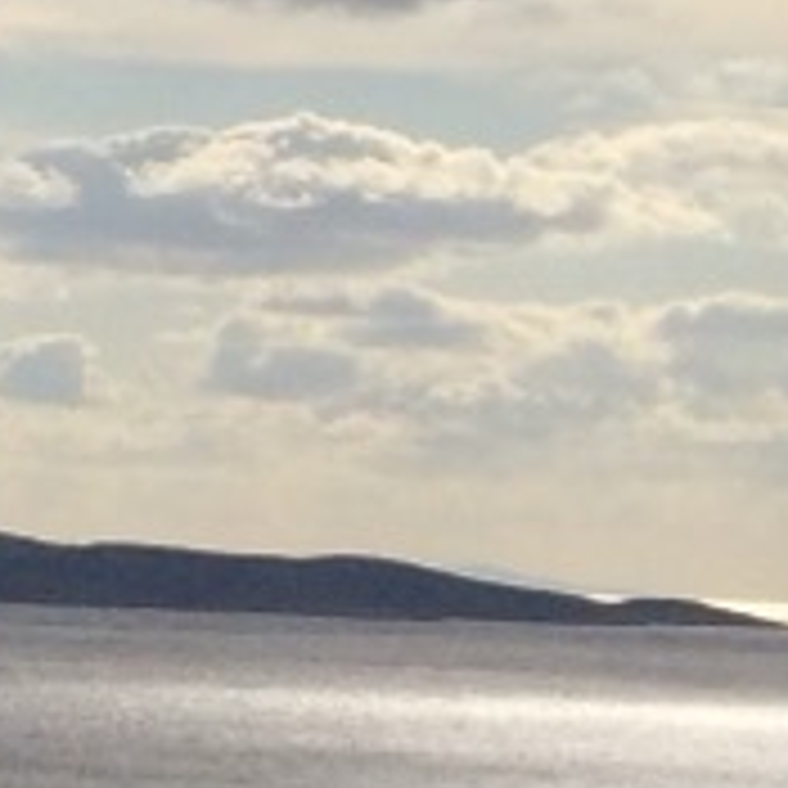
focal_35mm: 235
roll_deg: -2.6
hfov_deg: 6.2
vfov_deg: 7.4
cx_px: -2369
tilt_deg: +1.3
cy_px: 414
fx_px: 6052
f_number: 2.2
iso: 32
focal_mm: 4.15
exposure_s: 1/6849
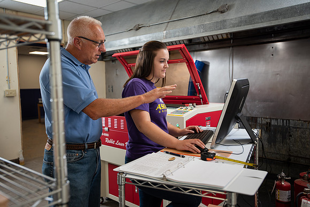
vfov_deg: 41.1
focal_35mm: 32
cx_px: 155
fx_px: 276
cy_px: 104
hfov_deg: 58.7
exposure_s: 1/200
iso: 400
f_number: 4
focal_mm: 32
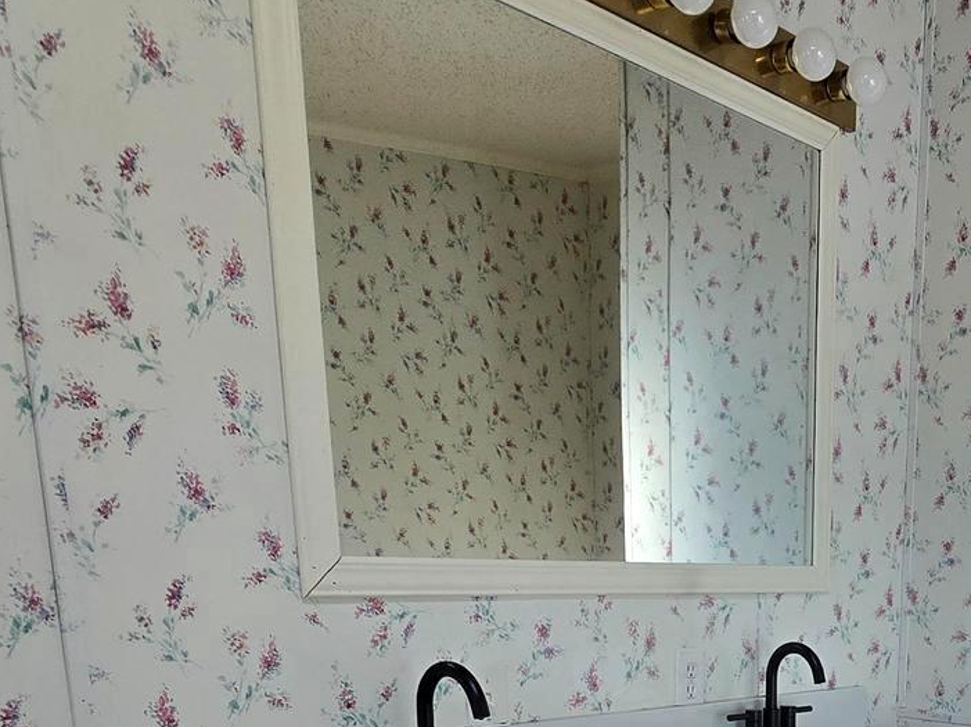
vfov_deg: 31.4
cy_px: 881
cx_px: 918
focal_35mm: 38
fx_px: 1065
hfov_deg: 43.6
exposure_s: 1/120
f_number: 2.2
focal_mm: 2.2
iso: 50
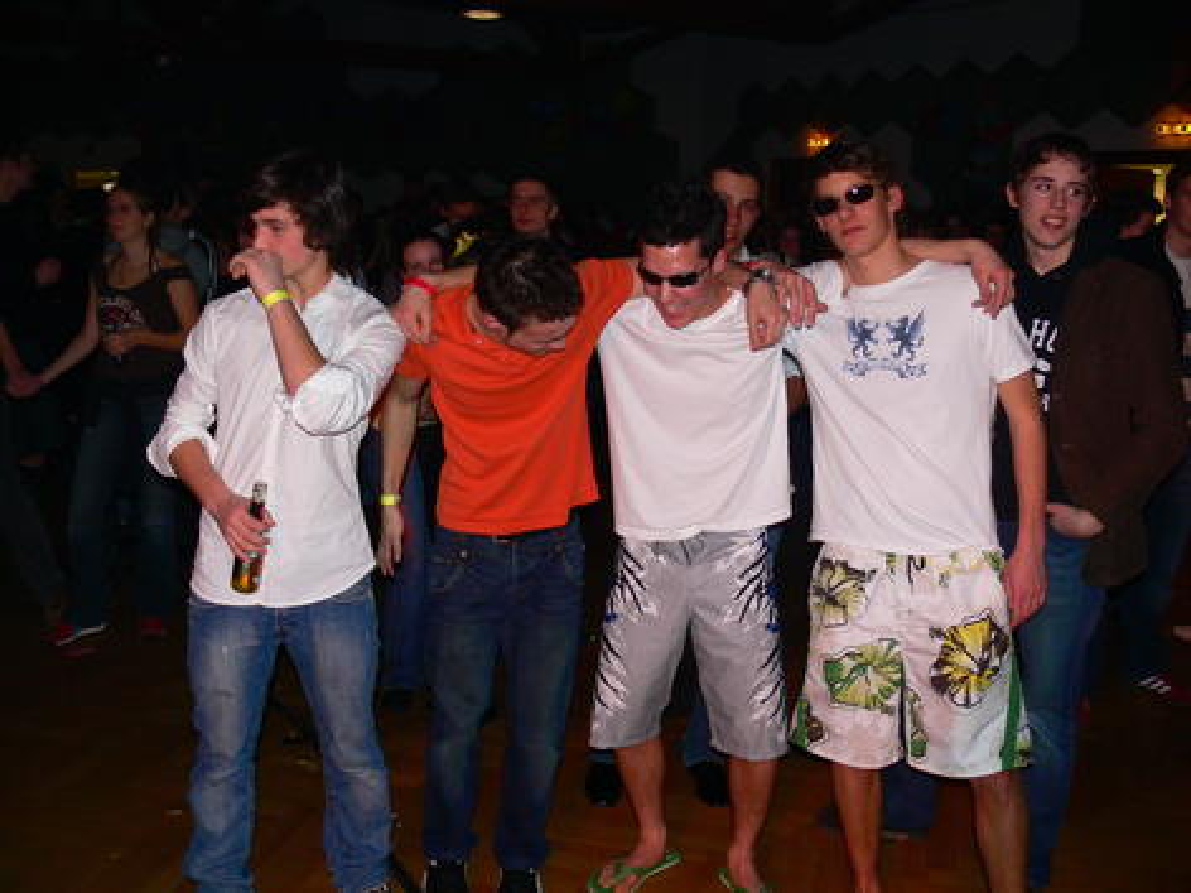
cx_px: 596
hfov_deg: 52.6
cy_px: 446
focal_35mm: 35
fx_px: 1204
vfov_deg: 40.7
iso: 100
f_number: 2.8
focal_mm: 7.4
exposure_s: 1/30
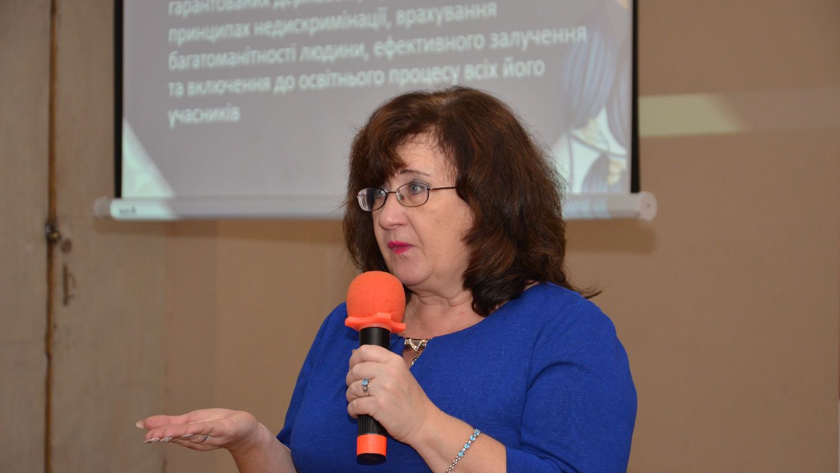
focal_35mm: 104
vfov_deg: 11.7
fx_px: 2317
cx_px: 420
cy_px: 258
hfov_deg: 20.6
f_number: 5.3
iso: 800
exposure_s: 1/200
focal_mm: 66
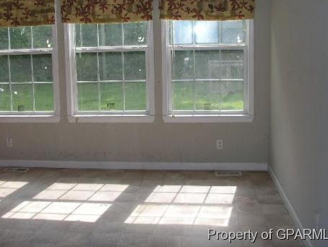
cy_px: 93
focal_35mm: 46
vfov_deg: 31.4
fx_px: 436
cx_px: 139
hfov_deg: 41.1
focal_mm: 6
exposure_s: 1/160
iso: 50
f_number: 3.2
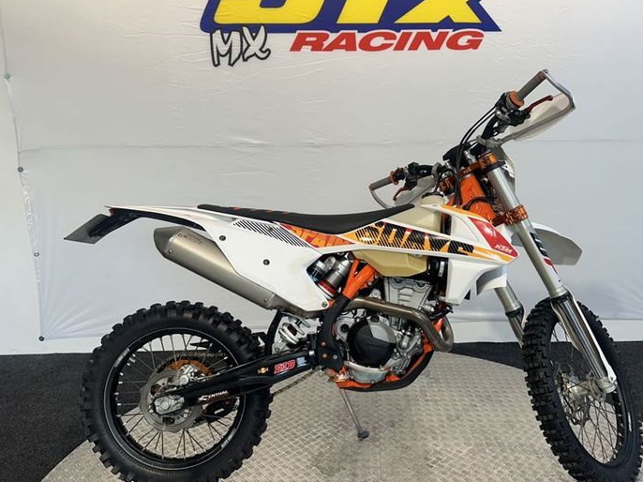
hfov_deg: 63.2
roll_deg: -0.4
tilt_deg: -11.0
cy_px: 243
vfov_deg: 49.7
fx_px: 520
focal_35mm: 28
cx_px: 364
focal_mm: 6.86
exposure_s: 1/111
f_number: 1.78
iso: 50
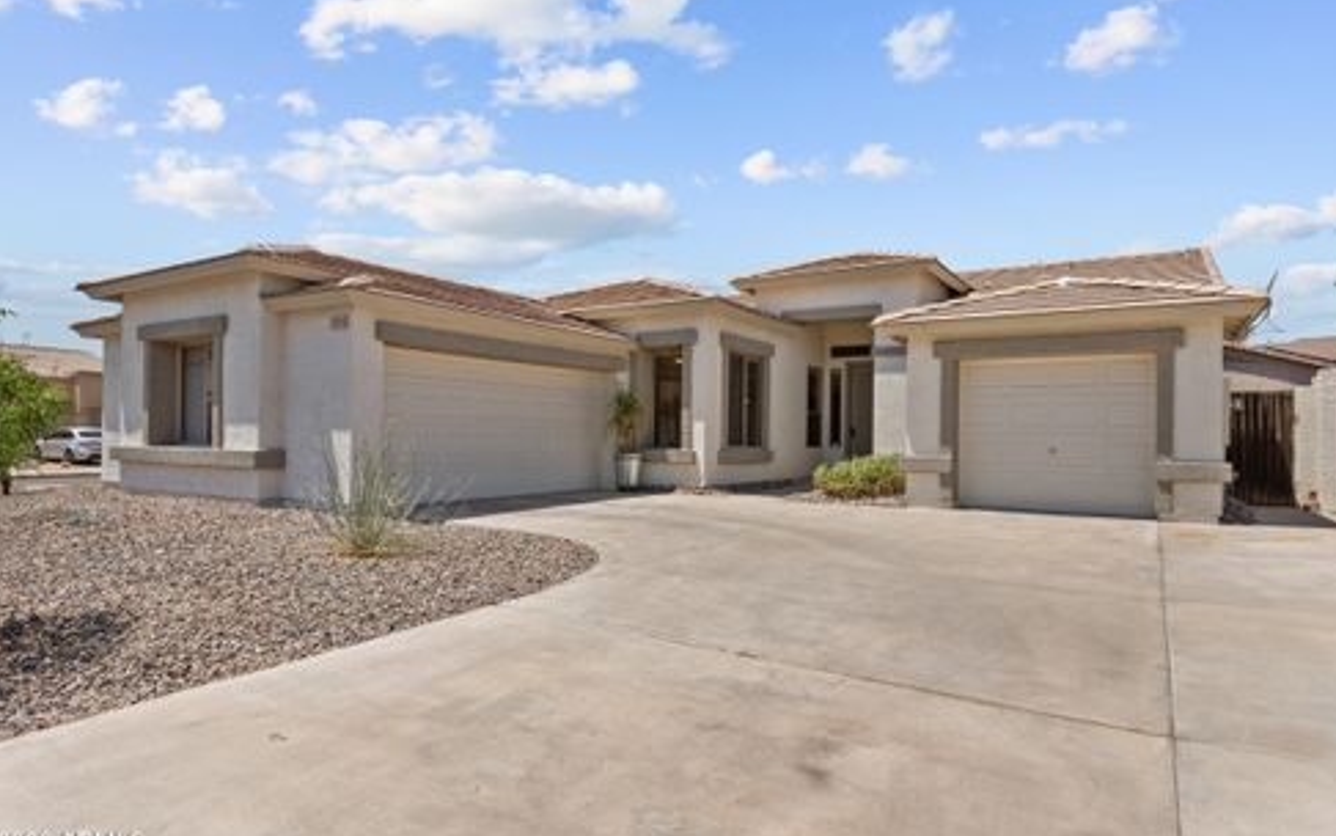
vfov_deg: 55.1
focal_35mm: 22
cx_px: 679
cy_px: 425
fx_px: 801
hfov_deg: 79.6
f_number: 9
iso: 250
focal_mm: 14
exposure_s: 1/125
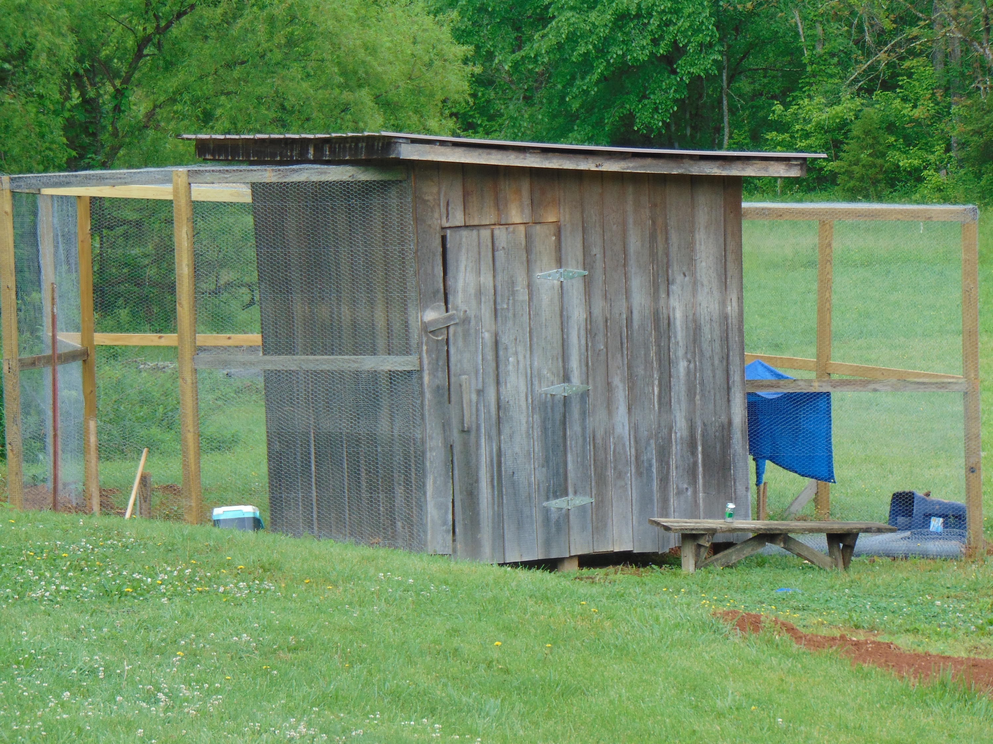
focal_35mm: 164
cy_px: 372
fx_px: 4705
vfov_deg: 9.1
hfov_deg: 12.0
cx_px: 496
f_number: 4
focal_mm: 29.5
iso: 80
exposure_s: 1/200
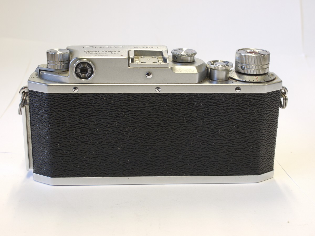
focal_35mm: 60
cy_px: 118
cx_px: 158
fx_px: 546
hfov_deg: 32.2
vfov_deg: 24.4
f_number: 9
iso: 400
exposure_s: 1/13
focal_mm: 30
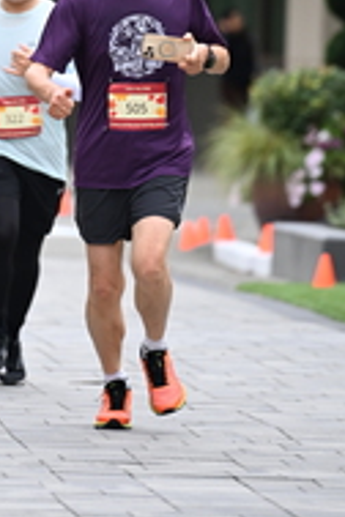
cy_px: -30
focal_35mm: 582
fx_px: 8366
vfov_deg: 3.5
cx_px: 15
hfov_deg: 2.4
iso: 640
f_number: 2.8
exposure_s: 1/2500
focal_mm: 200
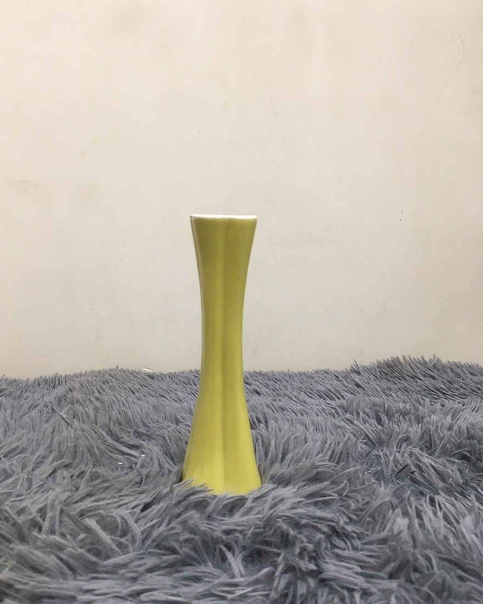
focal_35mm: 31
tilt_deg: -10.7
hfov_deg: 47.1
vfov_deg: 57.1
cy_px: 316
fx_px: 554
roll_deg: -1.5
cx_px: 238
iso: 80
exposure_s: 1/33
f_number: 2.2
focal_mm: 4.15
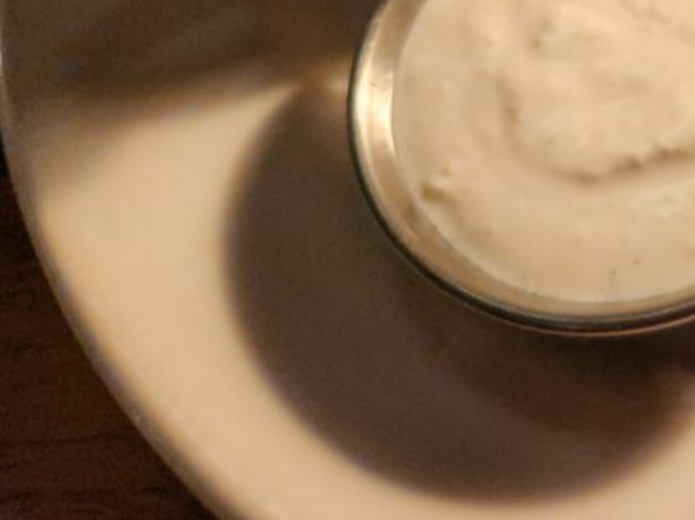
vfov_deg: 23.7
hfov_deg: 30.3
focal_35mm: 56
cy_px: -109
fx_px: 1123
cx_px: 791
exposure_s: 1/40
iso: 320
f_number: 1.8
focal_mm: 5.4
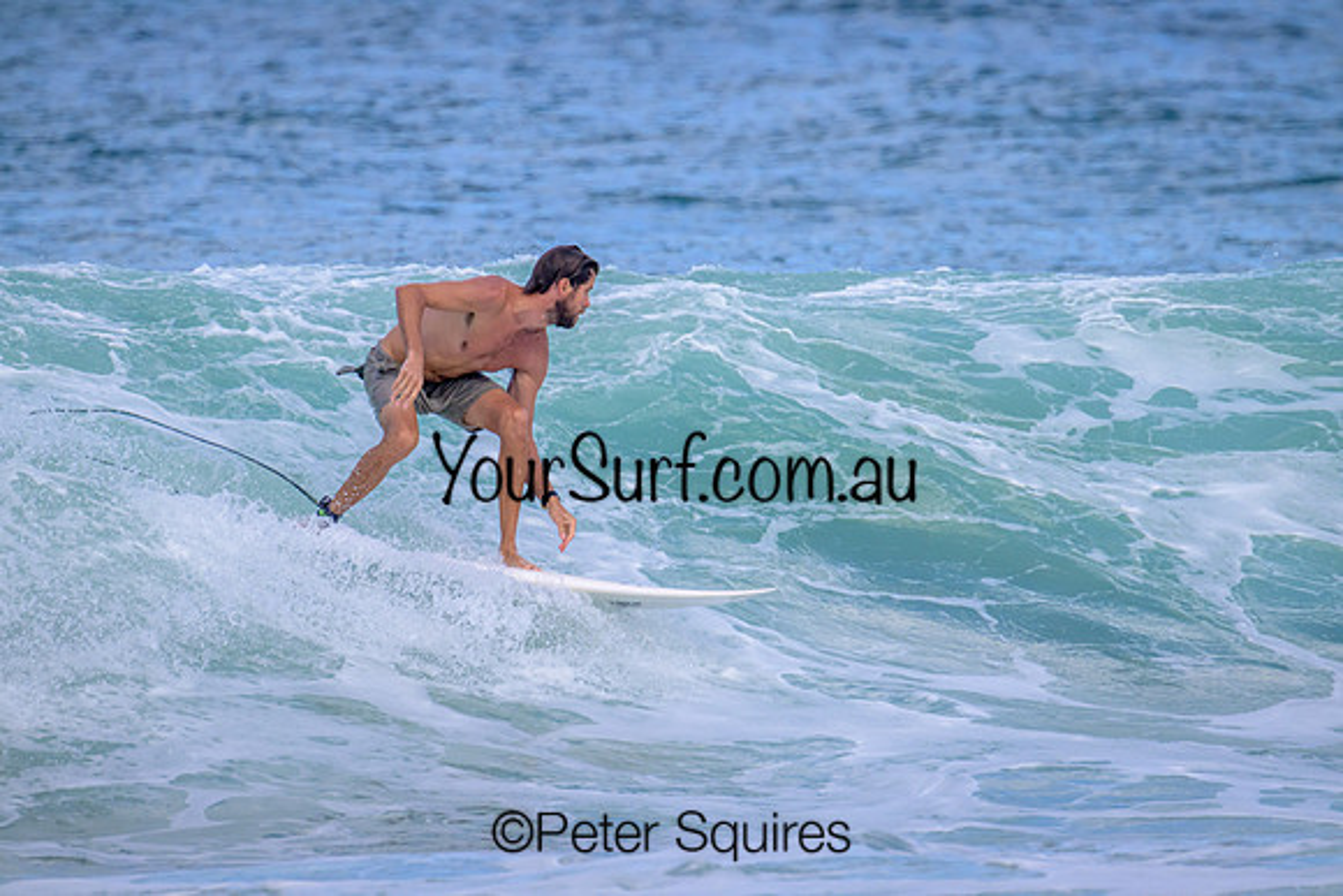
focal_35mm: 800
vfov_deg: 1.7
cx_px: 672
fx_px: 29850
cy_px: 448
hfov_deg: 2.6
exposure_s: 1/2000
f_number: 11
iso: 1600
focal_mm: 800
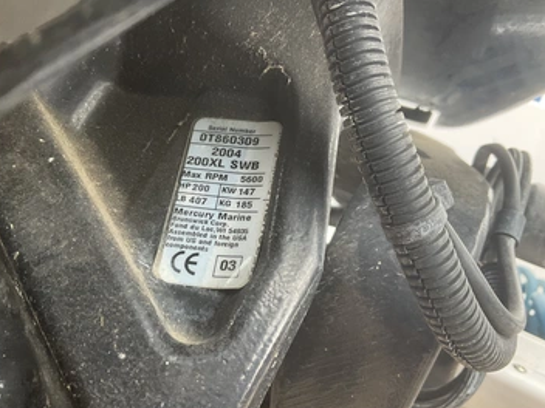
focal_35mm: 33
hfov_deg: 55.3
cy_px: 206
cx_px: 262
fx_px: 520
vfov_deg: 42.9
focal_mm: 3
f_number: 1.8
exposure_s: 1/122
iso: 64
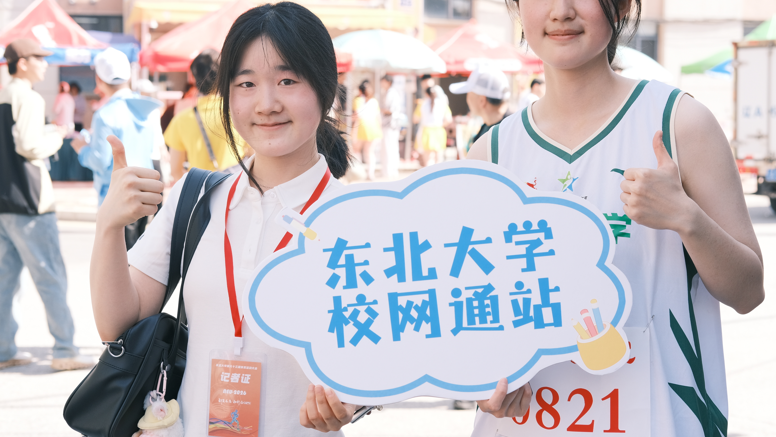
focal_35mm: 63
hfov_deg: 33.3
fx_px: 1296
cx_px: 426
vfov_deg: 19.1
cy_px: 195
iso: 320
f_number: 4
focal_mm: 35
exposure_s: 1/340
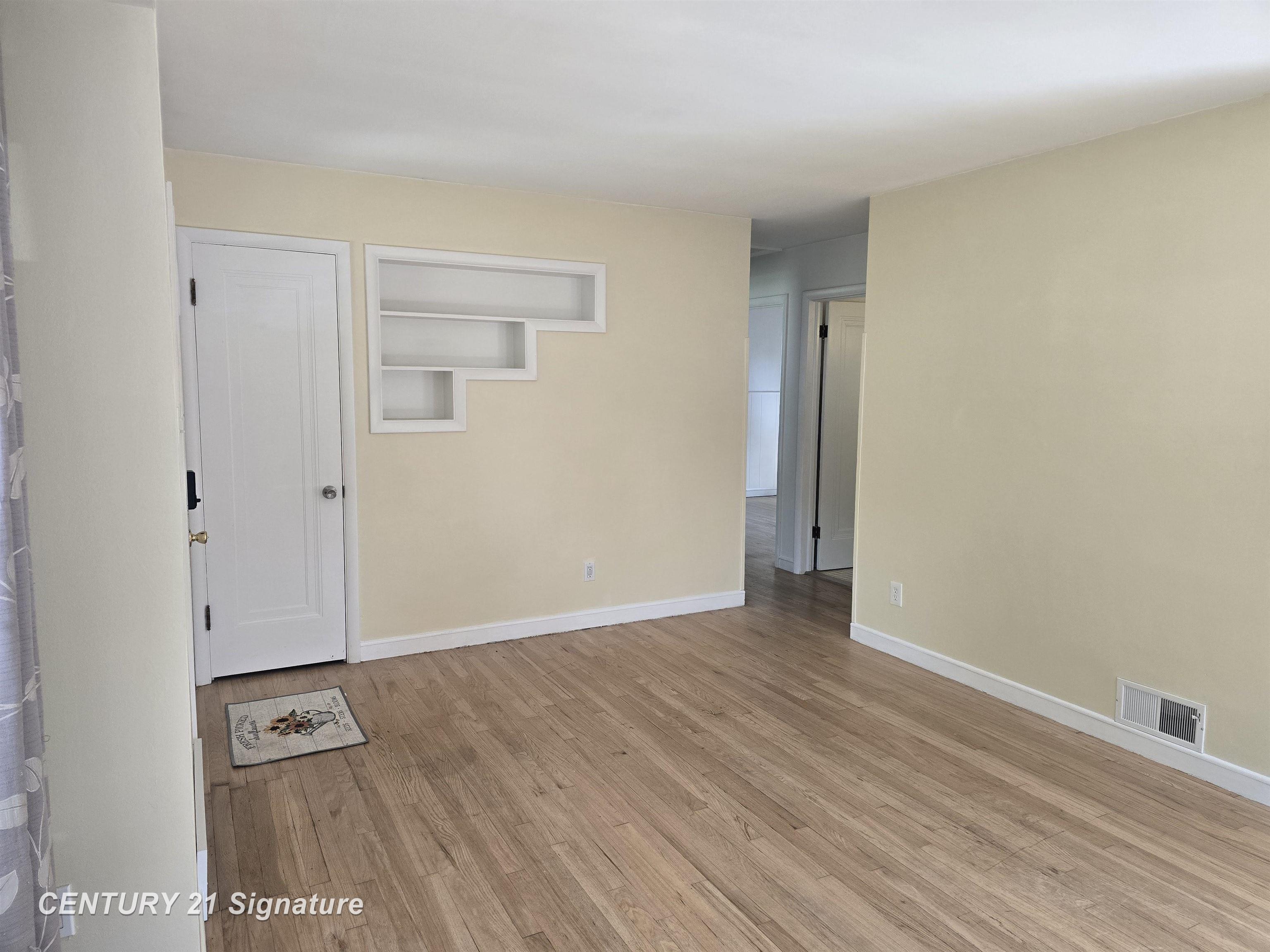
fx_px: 844
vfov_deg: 58.9
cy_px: 476
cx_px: 635
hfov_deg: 73.9
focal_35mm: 23
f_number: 1.7
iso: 160
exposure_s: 1/180
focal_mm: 6.3
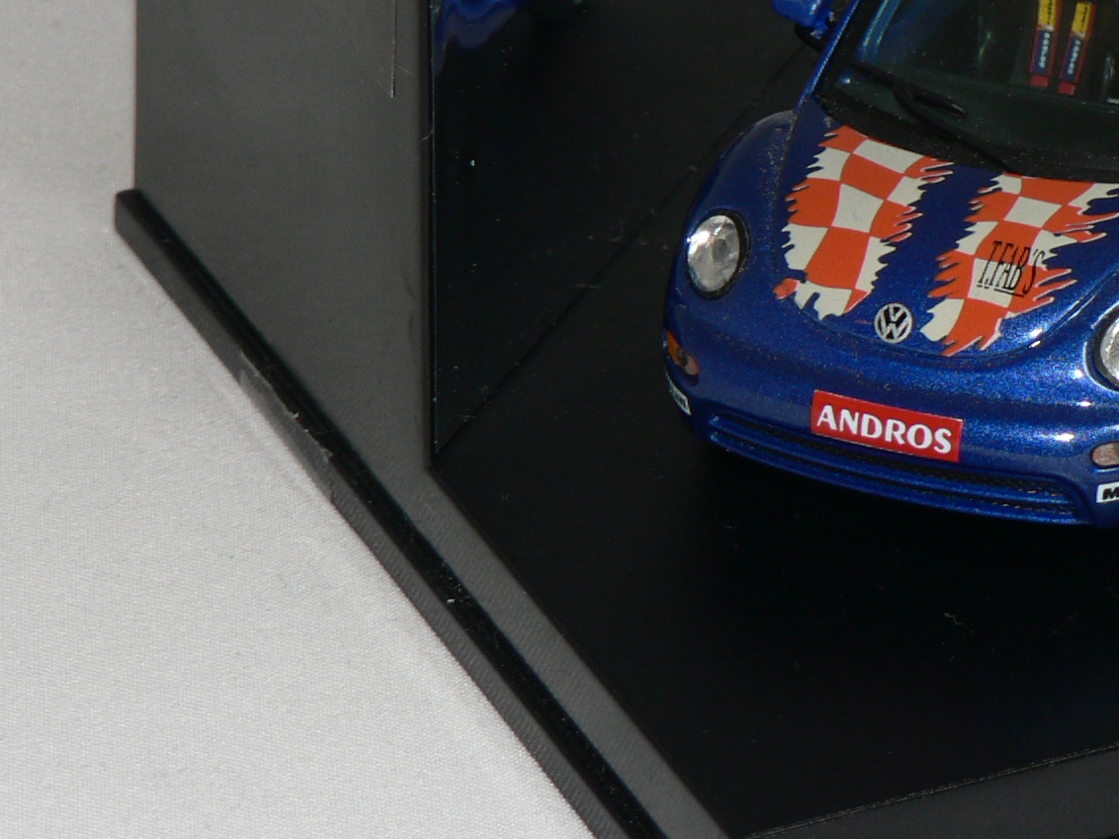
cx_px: 993
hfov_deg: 10.4
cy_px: 65
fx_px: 6142
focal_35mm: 190
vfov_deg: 7.8
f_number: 4
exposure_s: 1/60
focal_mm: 14
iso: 80
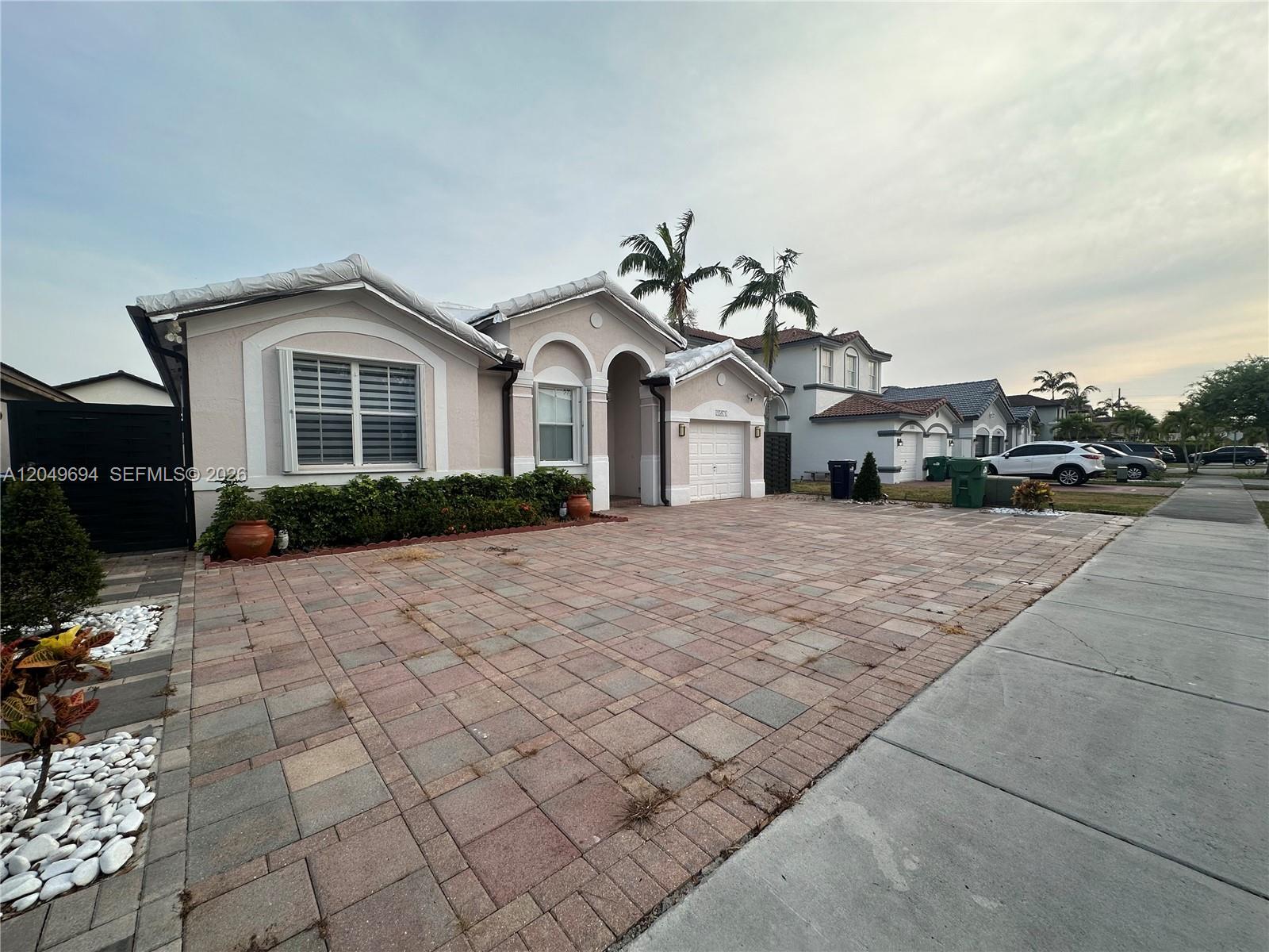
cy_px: 476
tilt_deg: -3.0
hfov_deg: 102.1
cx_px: 634
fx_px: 513
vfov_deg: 85.7
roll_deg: +0.3
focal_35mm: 14
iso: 40
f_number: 2.2
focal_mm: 2.22
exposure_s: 1/511
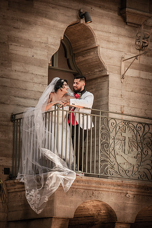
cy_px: 114
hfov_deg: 9.8
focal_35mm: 140
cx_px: 76
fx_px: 889
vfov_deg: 14.7
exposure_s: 1/200
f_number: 7.1
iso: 250
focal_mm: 140
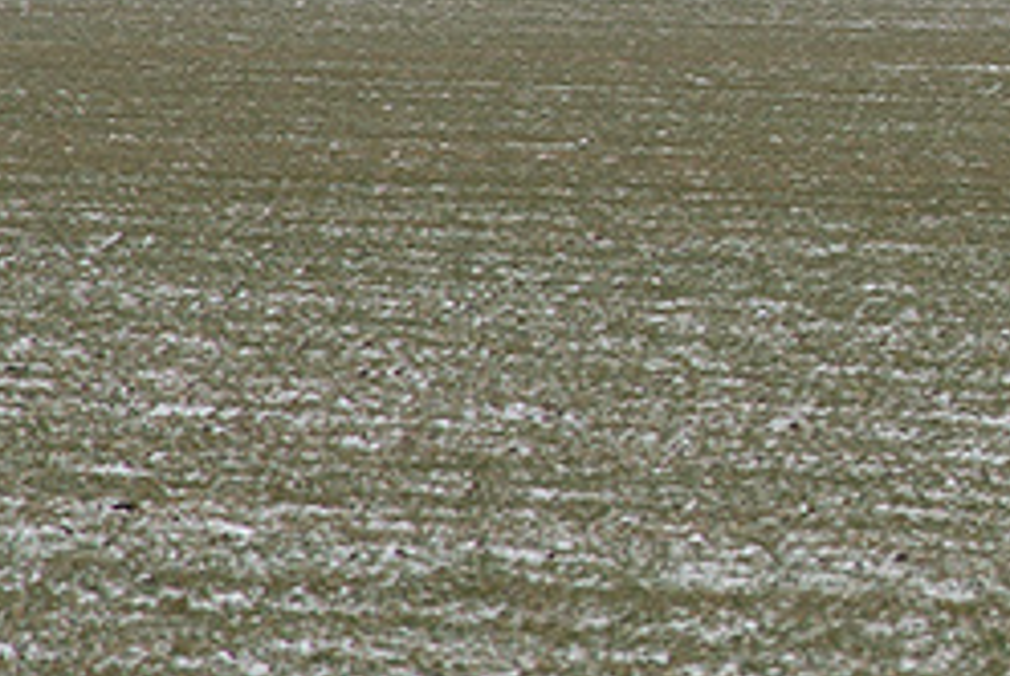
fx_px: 21712
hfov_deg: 2.7
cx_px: 1780
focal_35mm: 773
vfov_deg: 1.8
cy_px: -106
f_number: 13
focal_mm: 160
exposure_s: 1/80
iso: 250
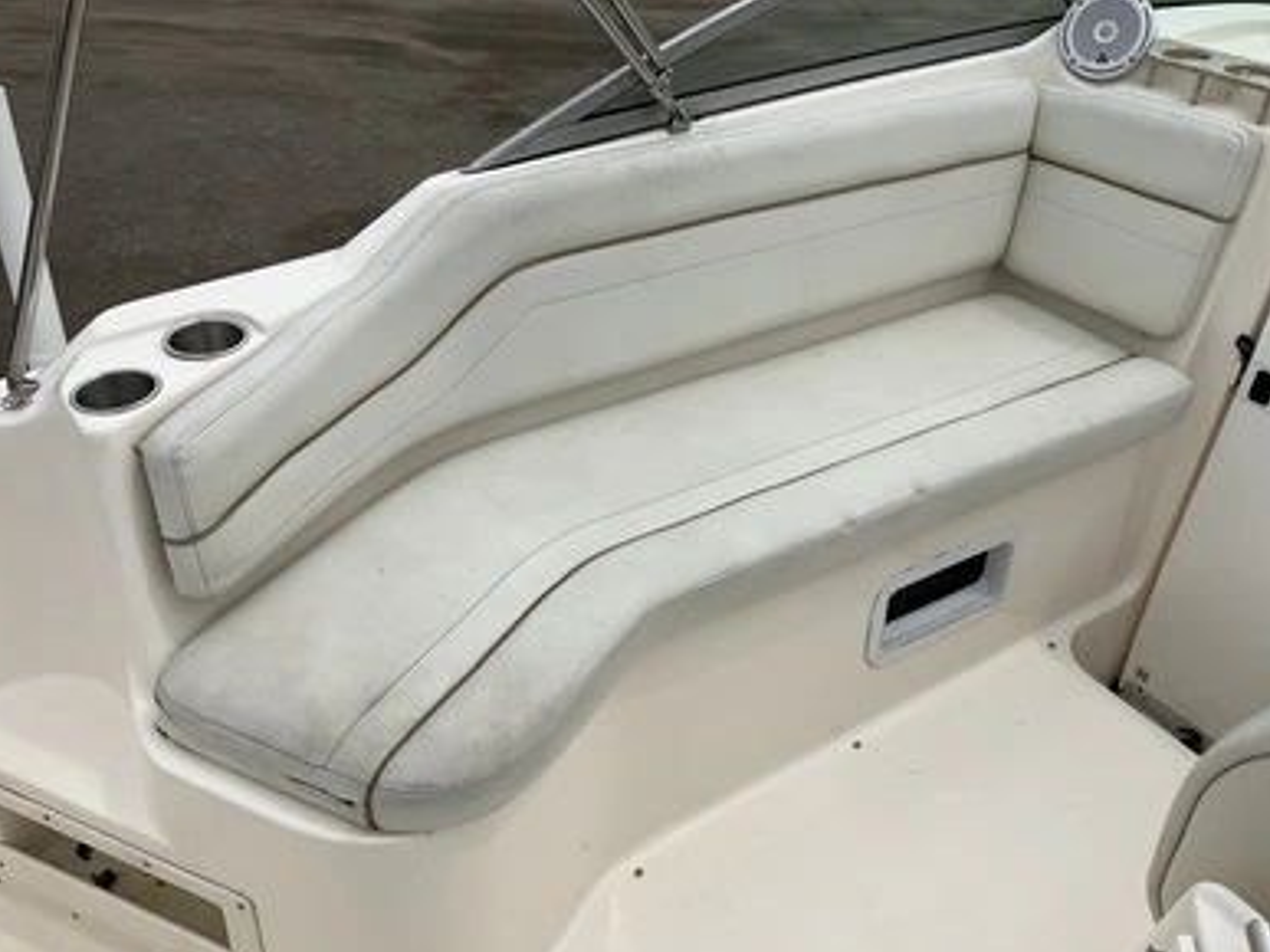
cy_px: 483
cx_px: 620
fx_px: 1100
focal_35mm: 30
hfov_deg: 60.0
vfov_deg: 46.8
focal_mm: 3
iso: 25
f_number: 1.8
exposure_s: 1/4405
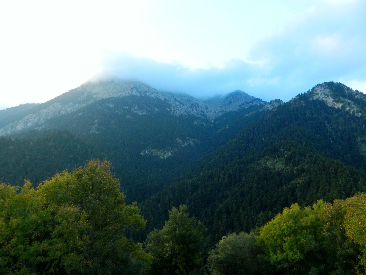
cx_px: 183
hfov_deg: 69.4
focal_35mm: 25
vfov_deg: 54.9
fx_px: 264
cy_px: 138
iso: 250
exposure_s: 1/250
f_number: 3.1
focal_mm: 4.5
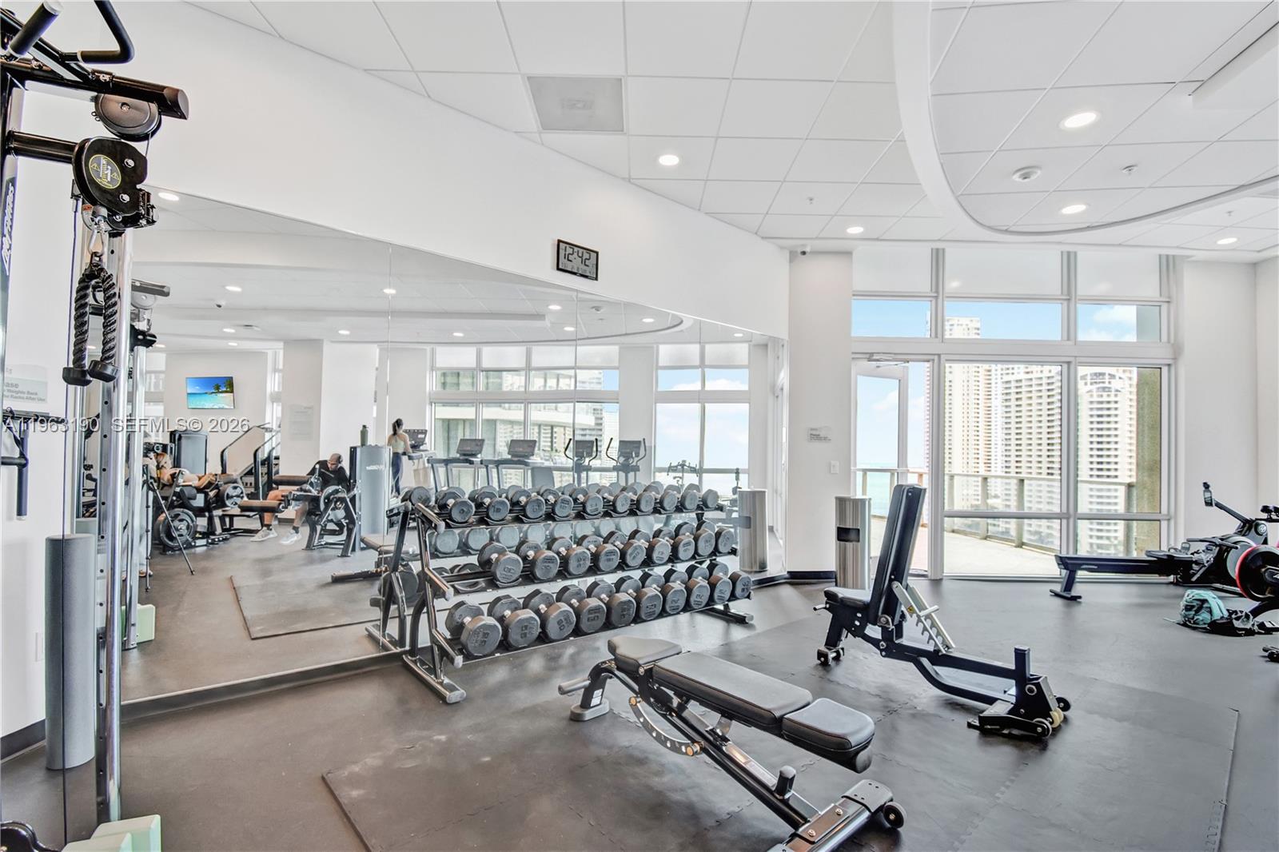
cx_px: 640
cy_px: 426
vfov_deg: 77.3
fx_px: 533
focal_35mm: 15
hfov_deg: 100.4
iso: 1400
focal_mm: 10
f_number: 4.5
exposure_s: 1/320
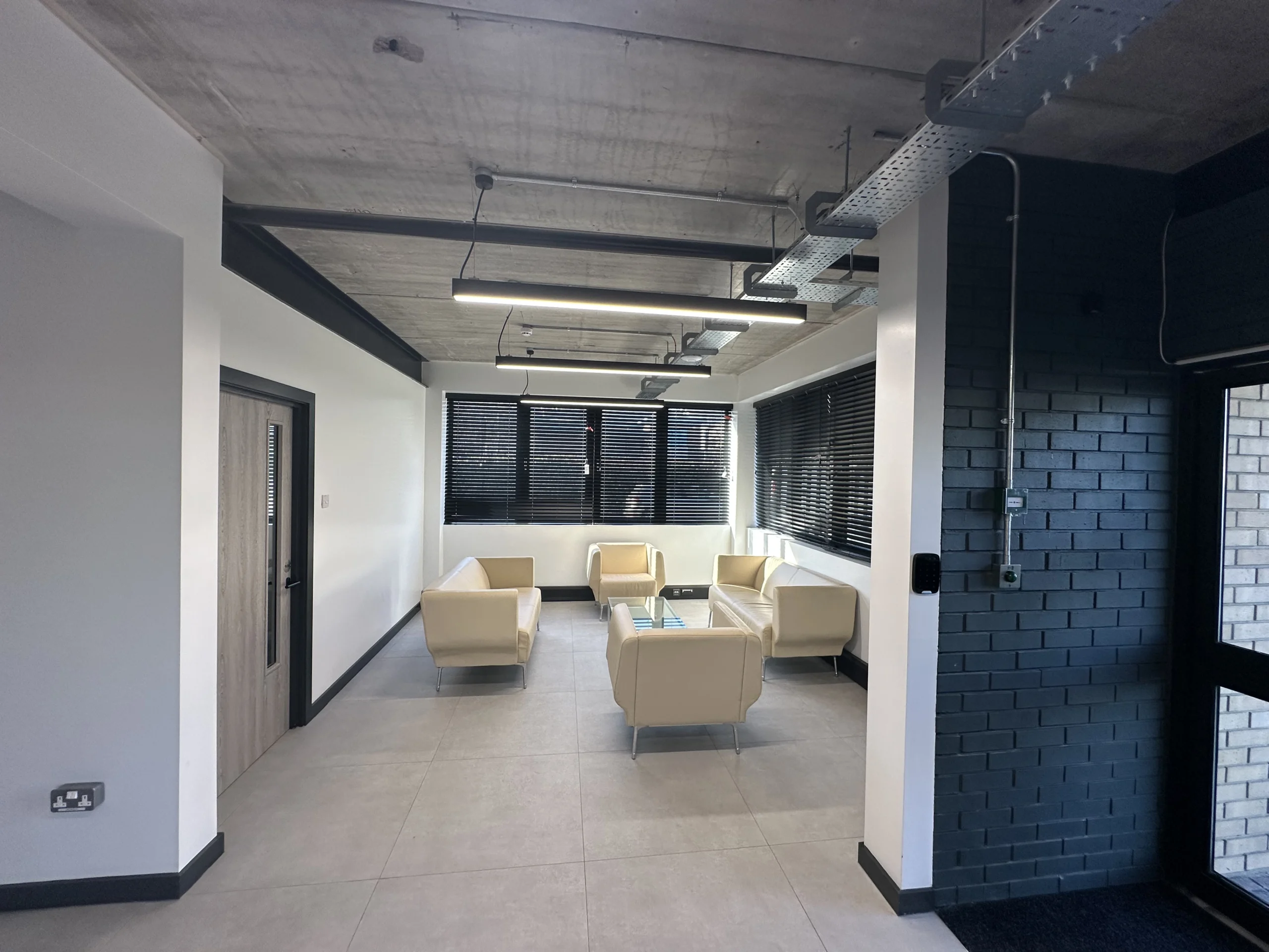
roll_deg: -1.9
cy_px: 476
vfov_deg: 85.7
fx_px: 513
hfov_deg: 102.1
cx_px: 634
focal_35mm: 14
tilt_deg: +0.2
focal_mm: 2.22
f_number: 2.2
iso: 100
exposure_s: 1/99
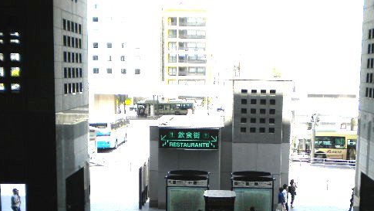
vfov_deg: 20.2
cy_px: 159
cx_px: 226
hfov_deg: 35.3
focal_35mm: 59
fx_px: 585
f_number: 3.5
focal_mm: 7.4
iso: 80
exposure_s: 1/291
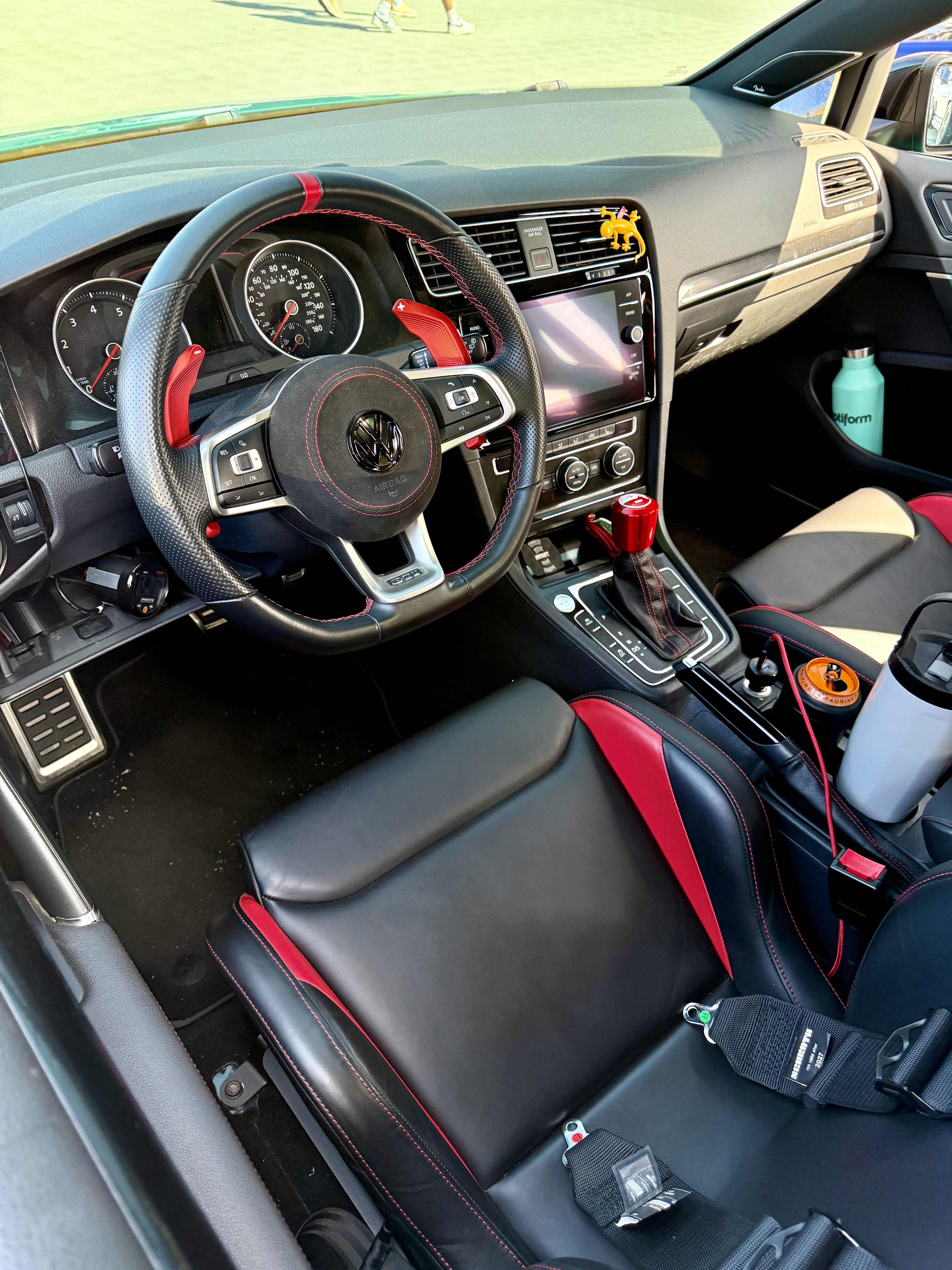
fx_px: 880
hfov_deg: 56.8
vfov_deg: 71.6
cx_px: 476
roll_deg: -2.9
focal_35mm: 24
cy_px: 635
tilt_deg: -40.0
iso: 200
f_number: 1.78
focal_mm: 6.76
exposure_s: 1/66
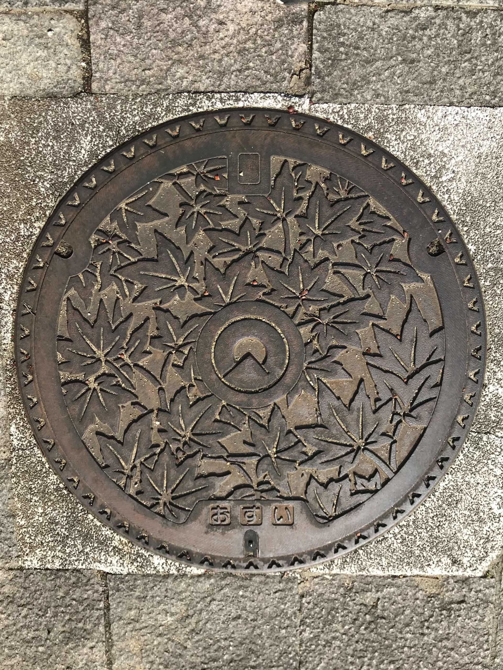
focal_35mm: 28
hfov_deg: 49.7
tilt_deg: -83.6
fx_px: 542
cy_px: 335
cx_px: 252
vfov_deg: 63.4
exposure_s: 1/1520
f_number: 1.8
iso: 20
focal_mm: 3.99
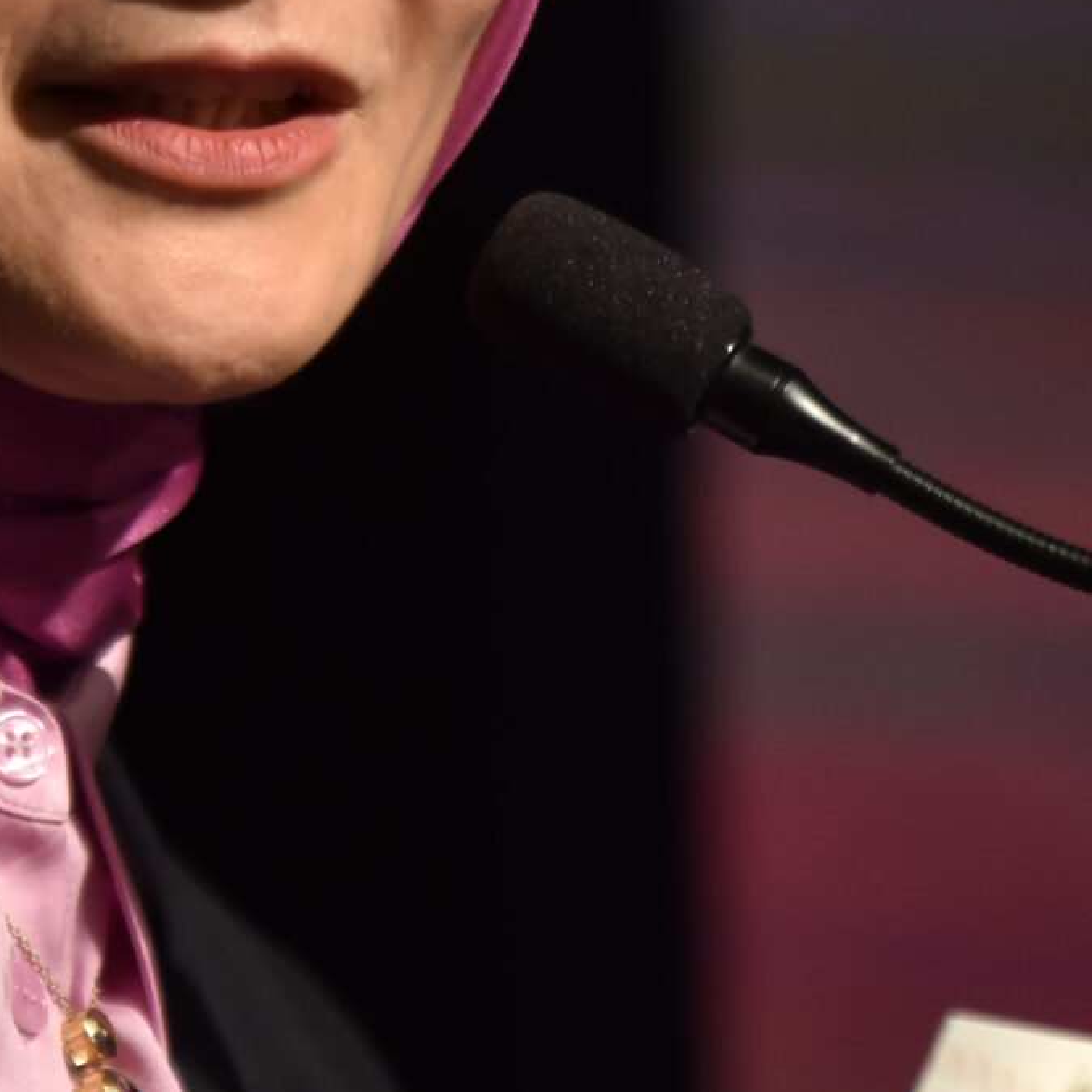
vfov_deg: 2.7
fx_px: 22878
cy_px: -7
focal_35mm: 641
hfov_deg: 2.7
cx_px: 452
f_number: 2.8
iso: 1250
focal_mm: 200
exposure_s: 1/320
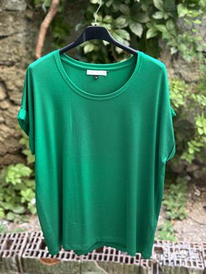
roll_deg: +0.8
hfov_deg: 30.3
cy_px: 137
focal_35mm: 48
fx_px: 381
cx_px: 103
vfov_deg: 39.6
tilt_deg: -20.6
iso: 125
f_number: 1.78
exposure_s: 1/60
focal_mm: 6.76
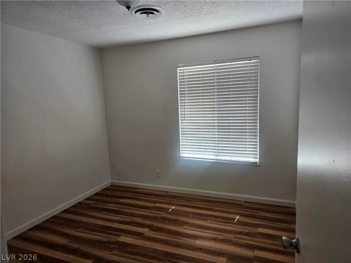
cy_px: 132
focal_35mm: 23
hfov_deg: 73.9
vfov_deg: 58.9
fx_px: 233
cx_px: 176
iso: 160
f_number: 1.7
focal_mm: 6.3
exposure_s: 1/120
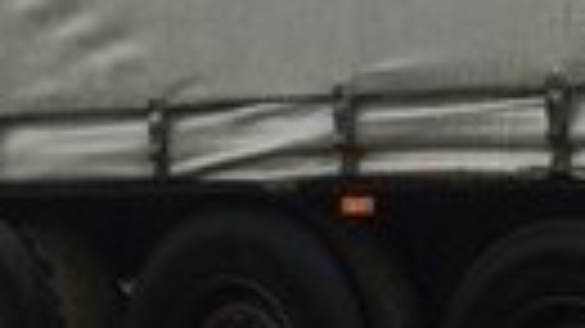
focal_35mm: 161
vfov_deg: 7.4
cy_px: -124
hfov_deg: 12.6
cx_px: 914
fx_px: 2496
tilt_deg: +3.4
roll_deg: +1.7
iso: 32
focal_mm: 4.15
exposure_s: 1/641
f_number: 2.2
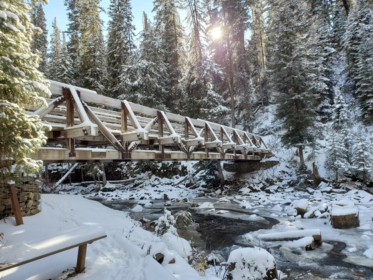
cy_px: 140
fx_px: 280
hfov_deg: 67.3
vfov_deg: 53.1
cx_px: 186
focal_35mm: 26
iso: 50
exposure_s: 1/327
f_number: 2.4
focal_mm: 4.3
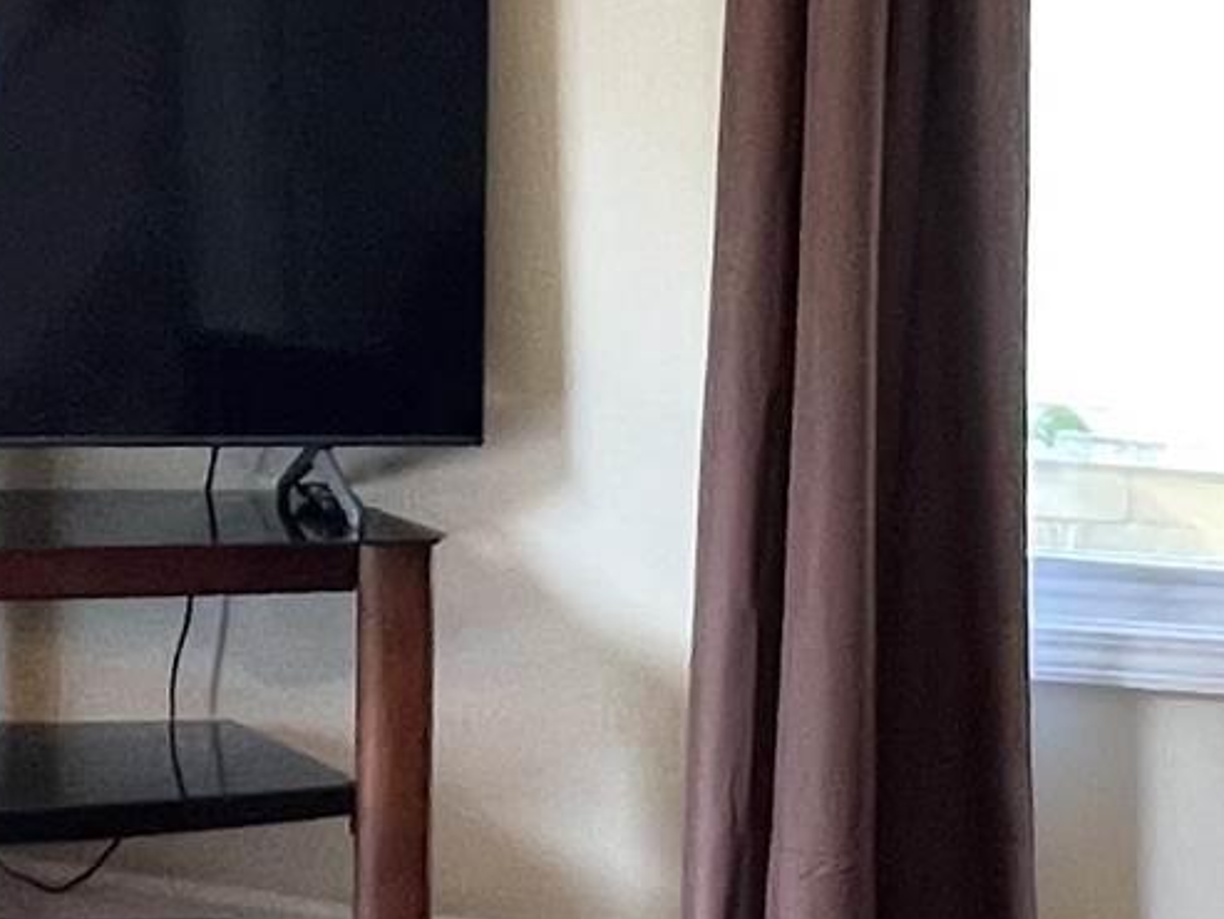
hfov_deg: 23.8
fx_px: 2865
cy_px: 32
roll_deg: -0.9
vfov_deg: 17.8
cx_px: 283
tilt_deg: -0.3
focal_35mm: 81
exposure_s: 1/120
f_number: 1.8
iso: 160
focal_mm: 1.57
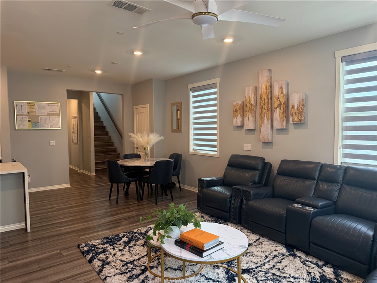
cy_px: 142
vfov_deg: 56.8
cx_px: 188
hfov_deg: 71.6
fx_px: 261
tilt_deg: -2.9
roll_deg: +0.2
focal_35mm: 24
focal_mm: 6.76
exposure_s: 1/120
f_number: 1.78
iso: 250
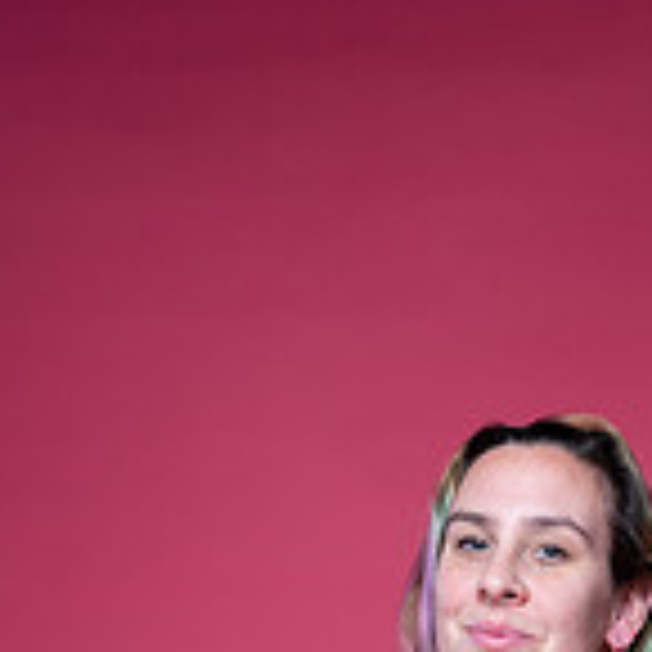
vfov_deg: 17.6
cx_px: 598
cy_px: 872
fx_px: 1960
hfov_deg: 18.5
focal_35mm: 92
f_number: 8
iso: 100
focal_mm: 35
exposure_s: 1/160
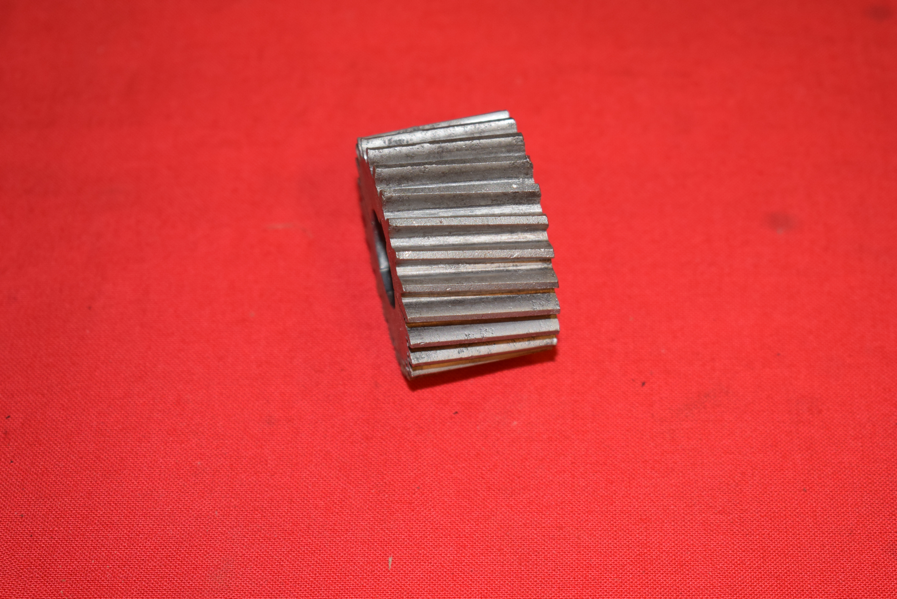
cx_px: 448
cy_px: 300
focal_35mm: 82
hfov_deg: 24.6
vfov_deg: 16.6
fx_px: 2056
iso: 640
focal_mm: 55
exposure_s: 1/60
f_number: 5.6
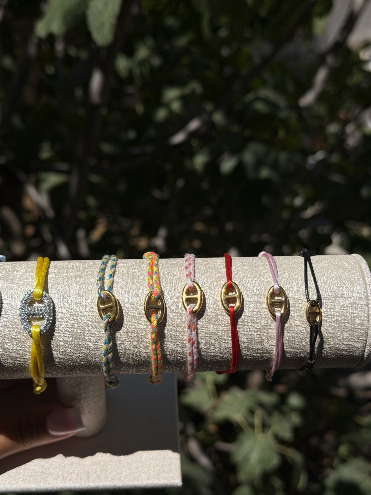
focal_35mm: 48
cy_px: 248
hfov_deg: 30.3
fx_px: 686
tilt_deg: -37.6
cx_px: 186
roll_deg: +2.9
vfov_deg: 39.7
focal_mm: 6.76
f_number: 1.78
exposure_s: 1/27778
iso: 80
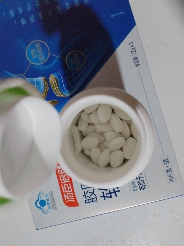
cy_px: 123
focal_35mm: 26
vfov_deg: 67.3
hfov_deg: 53.1
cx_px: 92
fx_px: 184
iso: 4572
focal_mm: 4.25
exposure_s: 1/100
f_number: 1.8
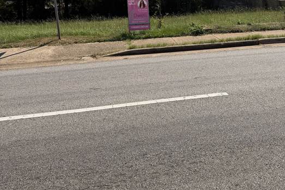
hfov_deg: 42.0
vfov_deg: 28.4
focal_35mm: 46
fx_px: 364
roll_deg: +0.0
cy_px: 28
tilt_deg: -6.8
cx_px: 196
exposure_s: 1/6173
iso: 80
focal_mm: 6.76
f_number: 1.78
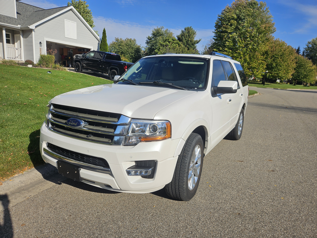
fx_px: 211
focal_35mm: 23
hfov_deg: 73.9
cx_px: 158
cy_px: 119
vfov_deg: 58.9
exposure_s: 1/3531
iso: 25
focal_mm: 5.4
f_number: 1.8
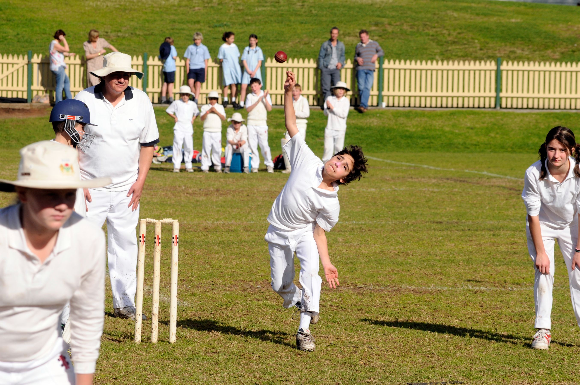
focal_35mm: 188
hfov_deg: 11.0
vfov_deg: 7.3
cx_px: 290
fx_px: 3017
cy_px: 192
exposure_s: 1/640
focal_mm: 125
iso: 250
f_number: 10
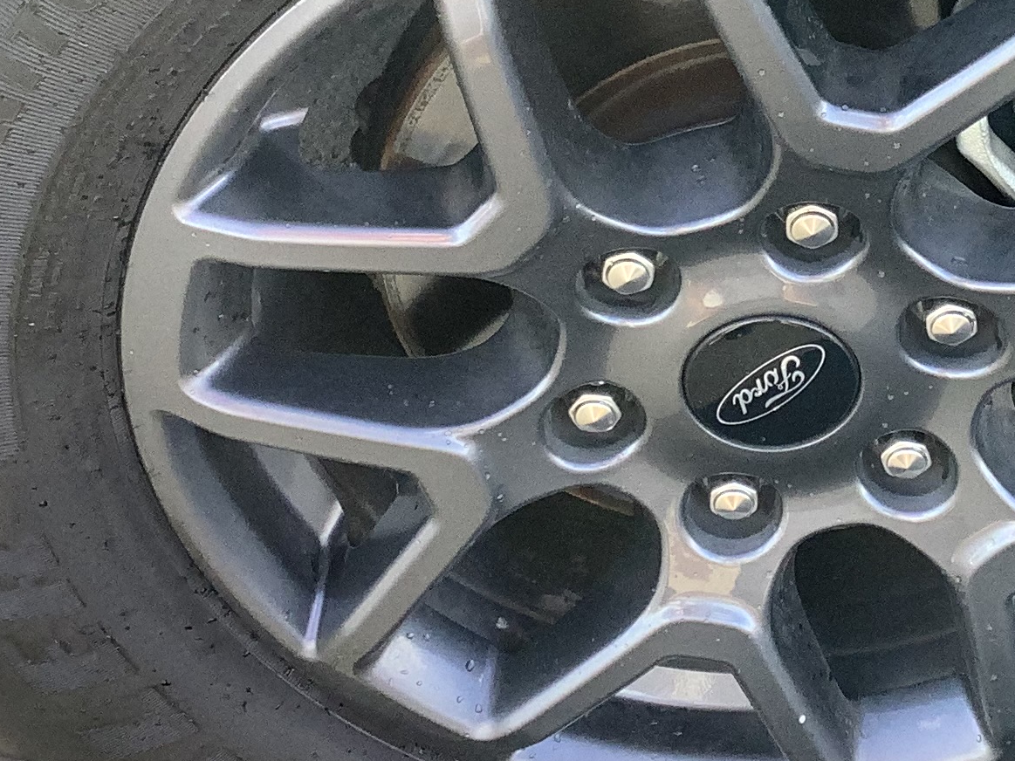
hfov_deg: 22.2
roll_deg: -0.1
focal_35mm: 87
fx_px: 2551
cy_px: 108
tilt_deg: -36.1
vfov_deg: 16.8
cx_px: 816
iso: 25
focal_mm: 3.3
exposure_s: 1/209
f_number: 2.4
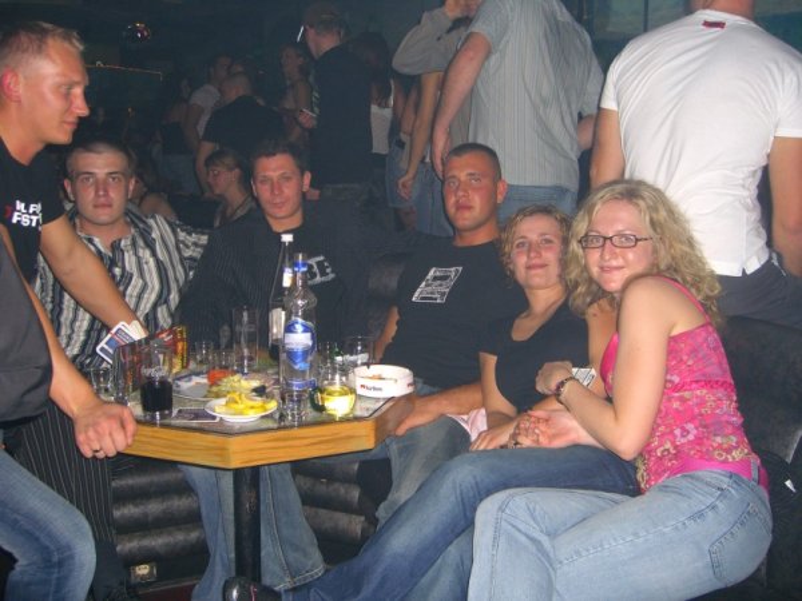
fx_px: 880
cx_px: 401
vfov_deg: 37.7
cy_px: 300
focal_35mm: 38
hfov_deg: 49.0
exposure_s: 1/60
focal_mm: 7.9
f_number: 2.8
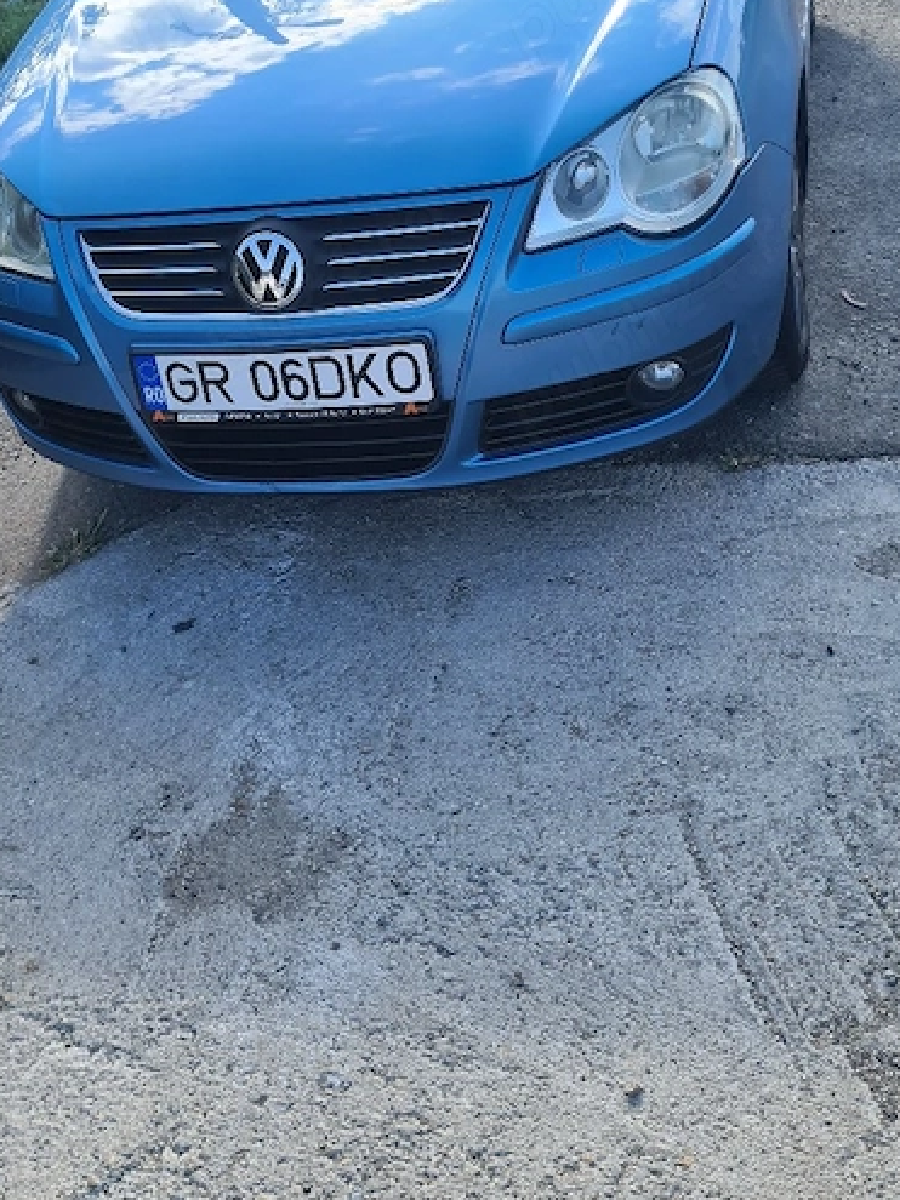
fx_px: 1457
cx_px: 383
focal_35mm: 42
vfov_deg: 44.0
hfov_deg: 34.3
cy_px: 371
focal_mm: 5.4
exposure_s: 1/833
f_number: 1.8
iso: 50
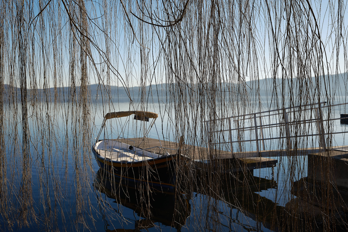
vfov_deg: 35.9
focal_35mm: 37
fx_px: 358
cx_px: 174
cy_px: 116
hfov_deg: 51.9
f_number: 8
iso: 500
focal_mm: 24.8
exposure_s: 1/750
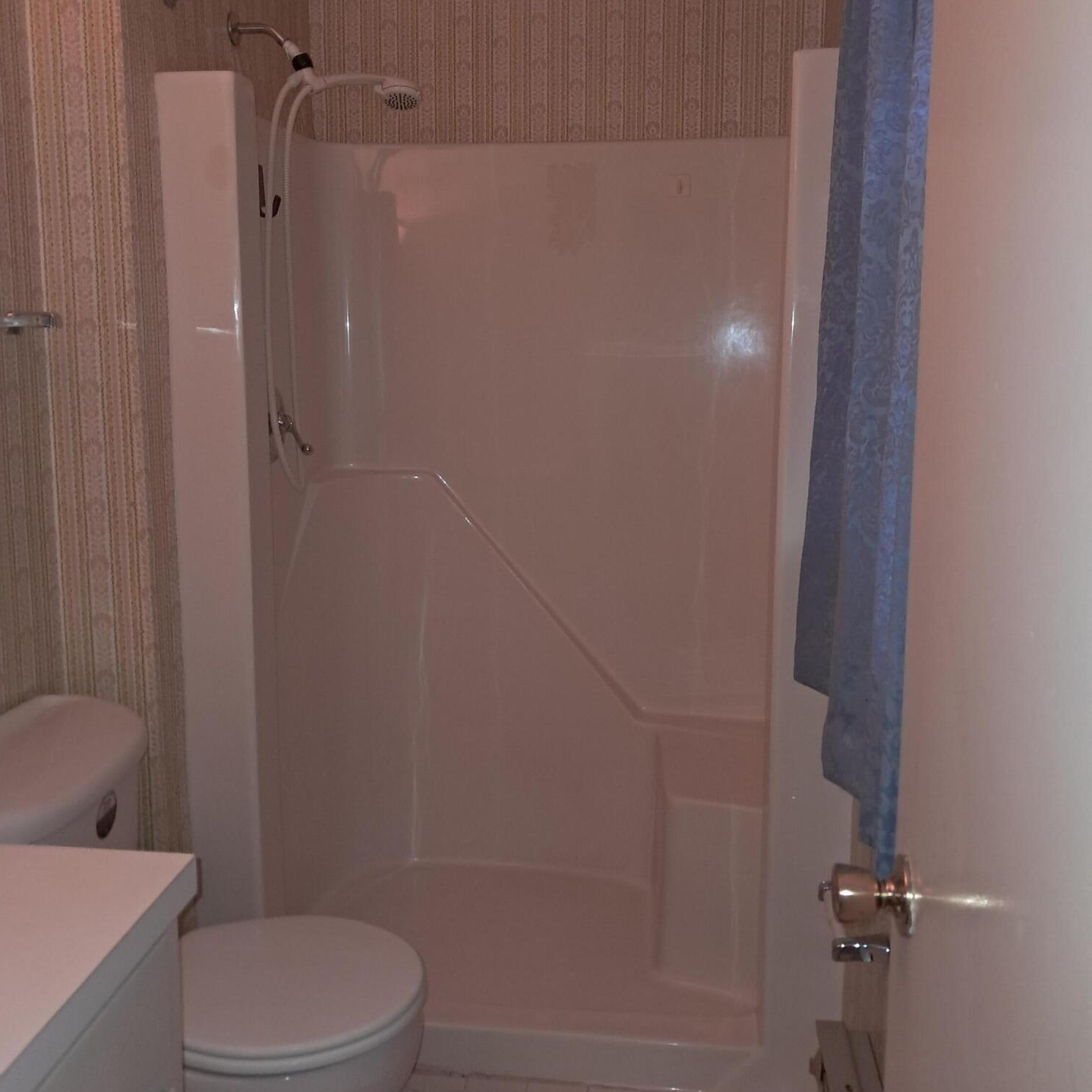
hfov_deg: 51.1
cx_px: 545
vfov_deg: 50.9
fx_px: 1142
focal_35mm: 32
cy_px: 463
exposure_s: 1/50
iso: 250
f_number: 1.8
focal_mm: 4
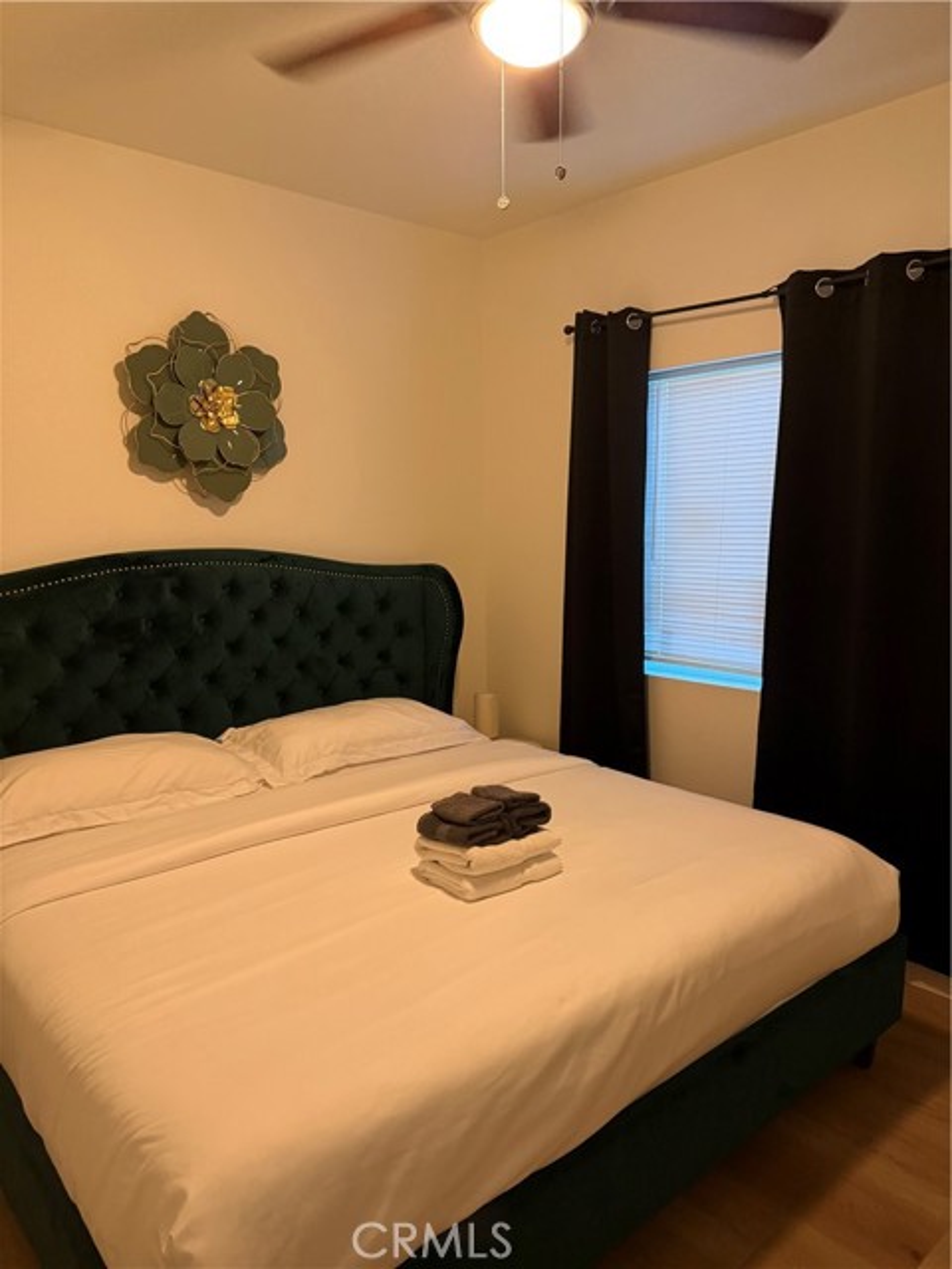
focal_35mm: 24
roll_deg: -0.2
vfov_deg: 71.6
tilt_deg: -7.1
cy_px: 634
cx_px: 476
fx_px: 880
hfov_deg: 56.8
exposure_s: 1/60
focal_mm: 6.76
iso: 640
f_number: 1.78
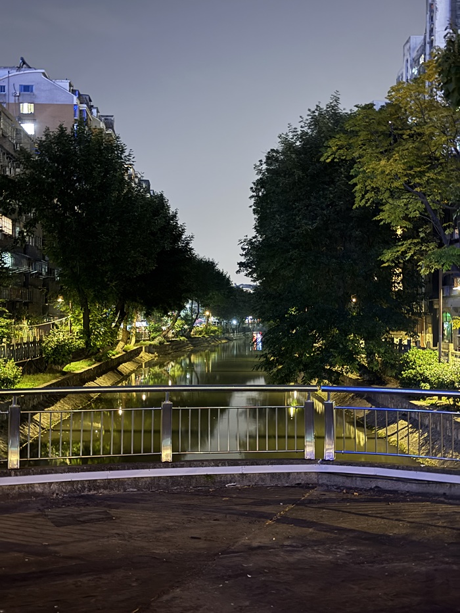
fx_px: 850
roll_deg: -1.6
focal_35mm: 48
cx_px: 230
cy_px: 306
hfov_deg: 30.3
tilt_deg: +2.1
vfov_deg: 39.7
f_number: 1.78
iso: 500
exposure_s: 1/2
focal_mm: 6.76
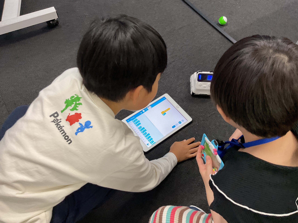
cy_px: 112
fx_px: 250
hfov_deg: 61.7
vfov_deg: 48.2
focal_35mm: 29
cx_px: 149
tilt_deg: -58.2
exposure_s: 1/60
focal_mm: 3
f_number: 1.8
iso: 80
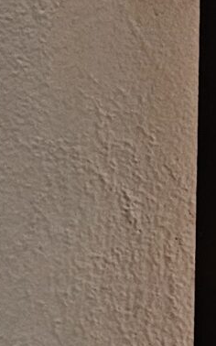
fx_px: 1555
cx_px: 726
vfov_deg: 11.7
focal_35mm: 165
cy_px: 628
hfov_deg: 6.9
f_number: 1.7
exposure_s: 1/244
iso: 640
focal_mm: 6.3
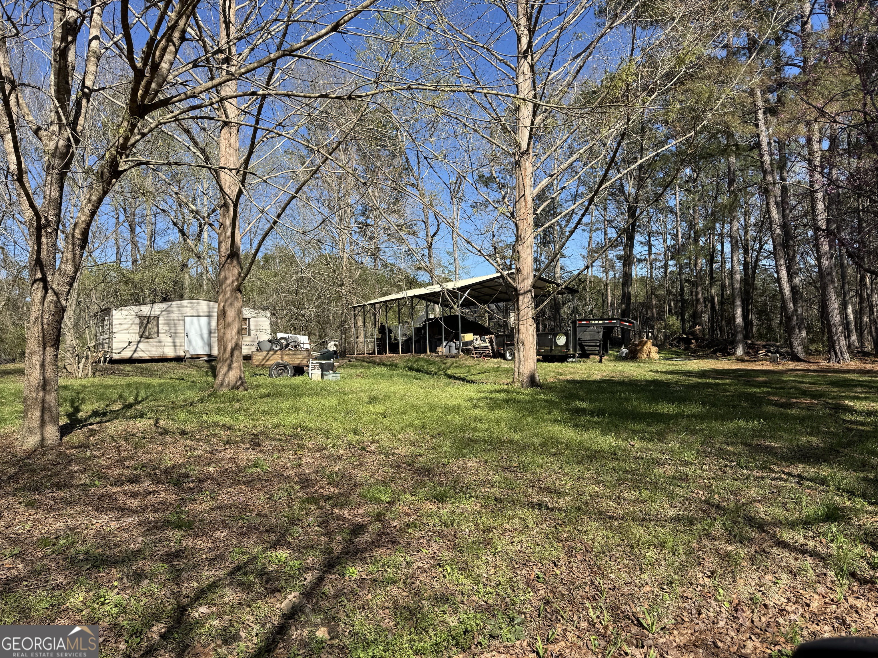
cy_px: 329
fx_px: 609
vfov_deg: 56.8
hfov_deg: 71.6
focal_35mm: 24
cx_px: 439
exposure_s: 1/2833
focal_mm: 6.76
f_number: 1.78
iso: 80
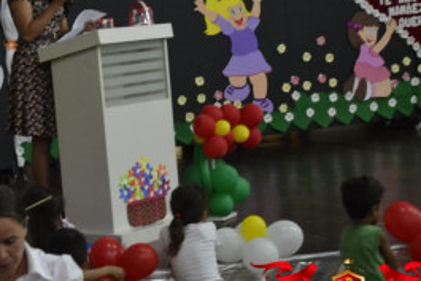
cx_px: 76
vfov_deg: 12.1
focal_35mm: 113
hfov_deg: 17.9
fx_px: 1322
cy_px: 104
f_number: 4.5
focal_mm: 40
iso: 3200
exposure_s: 1/25
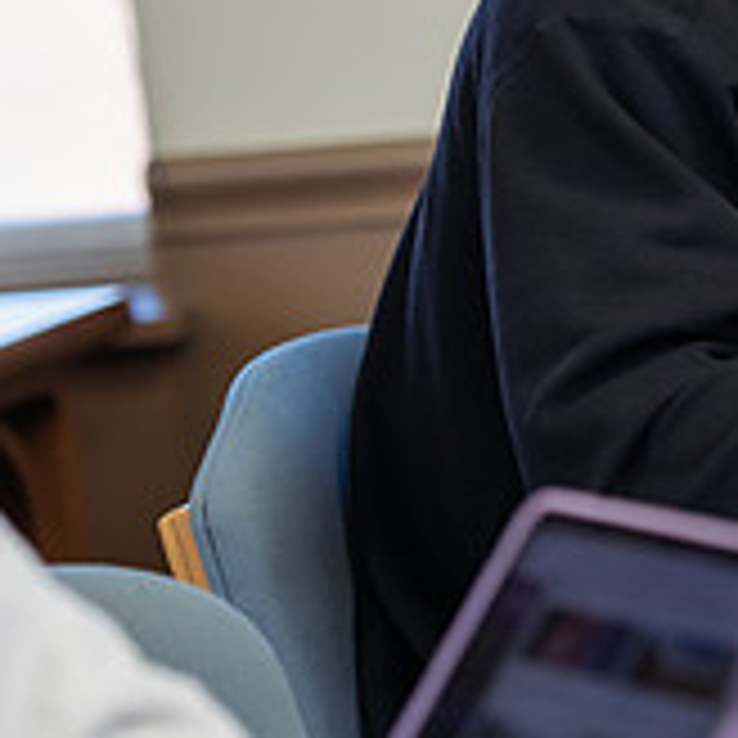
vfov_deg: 5.2
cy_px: 133
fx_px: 8104
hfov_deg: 5.2
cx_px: 868
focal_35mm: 336
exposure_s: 1/200
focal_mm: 112
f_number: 2.8
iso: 800
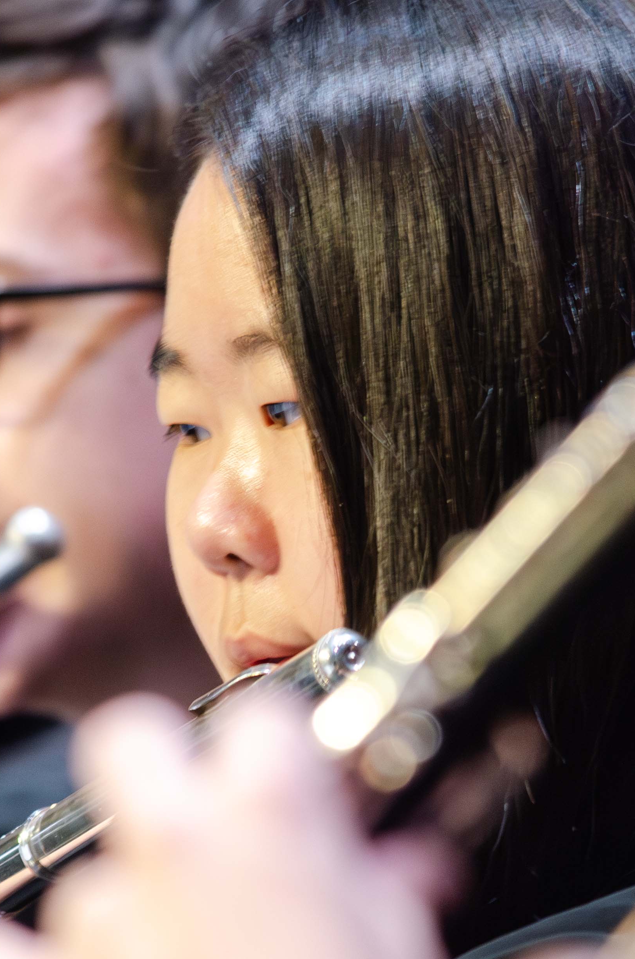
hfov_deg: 2.5
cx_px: 332
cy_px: 667
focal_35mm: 556
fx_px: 14779
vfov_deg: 3.7
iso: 1600
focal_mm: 185
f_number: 5
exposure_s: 1/125
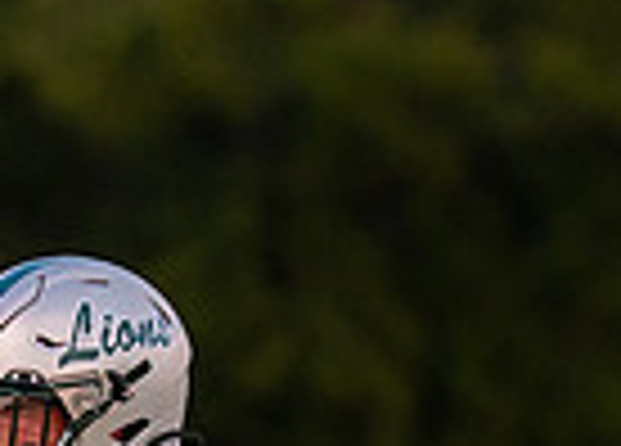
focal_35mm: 1015
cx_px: 241
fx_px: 17928
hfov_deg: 2.0
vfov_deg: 1.4
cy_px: 652
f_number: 2.8
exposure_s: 1/2000
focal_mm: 149
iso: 1250
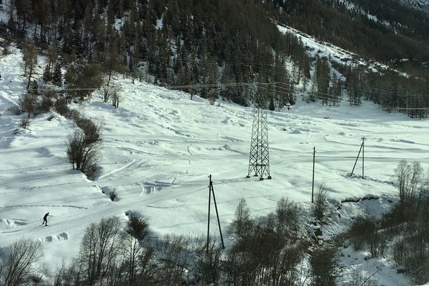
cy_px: 75
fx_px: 548
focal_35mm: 46
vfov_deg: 28.8
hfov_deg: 42.4
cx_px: 273
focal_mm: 4.15
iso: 25
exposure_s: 1/1054
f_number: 2.2
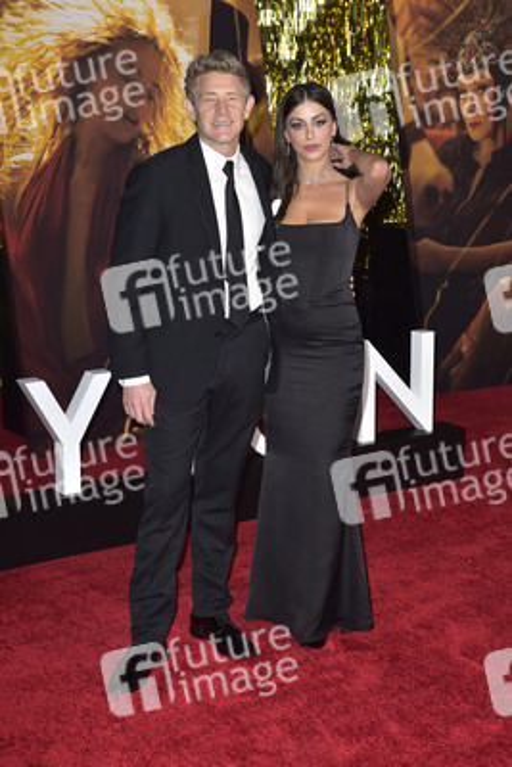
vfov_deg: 33.4
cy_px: 384
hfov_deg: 22.6
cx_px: 256
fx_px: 1279
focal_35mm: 60
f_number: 6.3
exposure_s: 1/250
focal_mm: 60
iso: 800
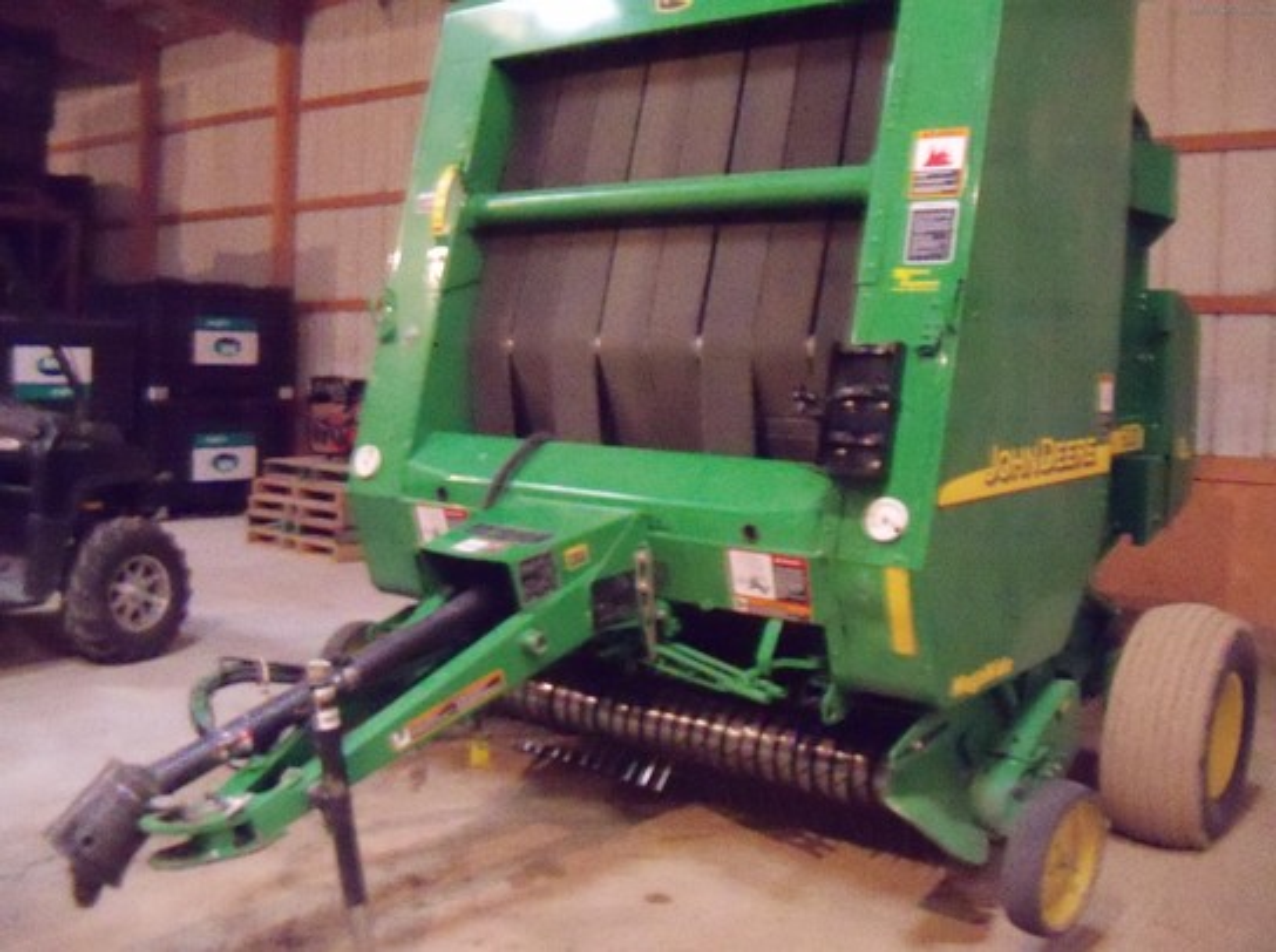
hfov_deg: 52.7
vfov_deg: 40.6
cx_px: 638
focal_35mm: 35
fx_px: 1288
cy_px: 476
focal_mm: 6.2
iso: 1600
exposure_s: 1/8
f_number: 3.5
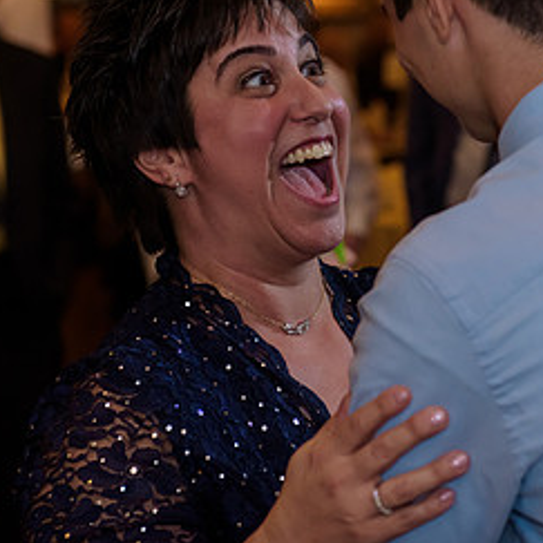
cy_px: 137
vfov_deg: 12.3
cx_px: 311
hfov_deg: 12.3
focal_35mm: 142
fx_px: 2520
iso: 1250
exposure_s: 1/125
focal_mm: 70
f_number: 3.2
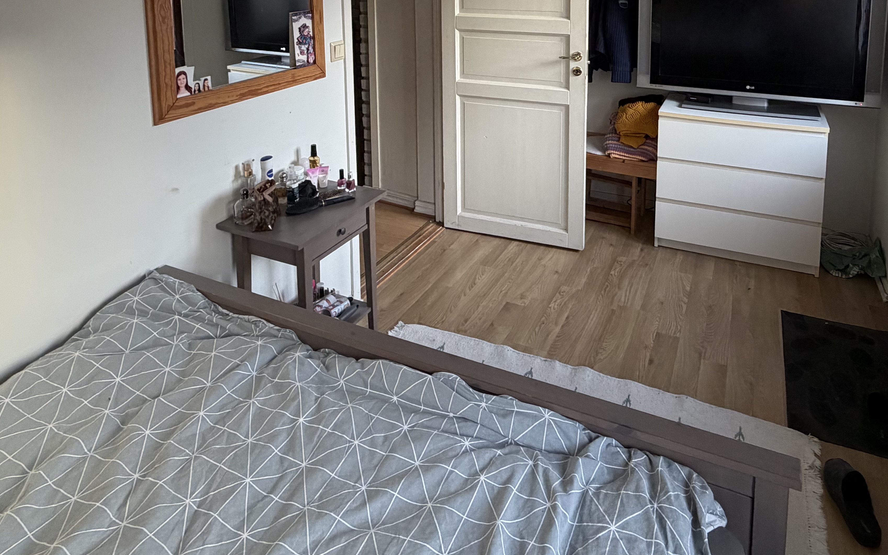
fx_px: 605
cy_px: 20
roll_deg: +1.2
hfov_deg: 72.1
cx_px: 509
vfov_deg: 43.4
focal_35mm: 25
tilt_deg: -5.8
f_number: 2.2
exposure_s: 1/121
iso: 320
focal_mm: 2.22
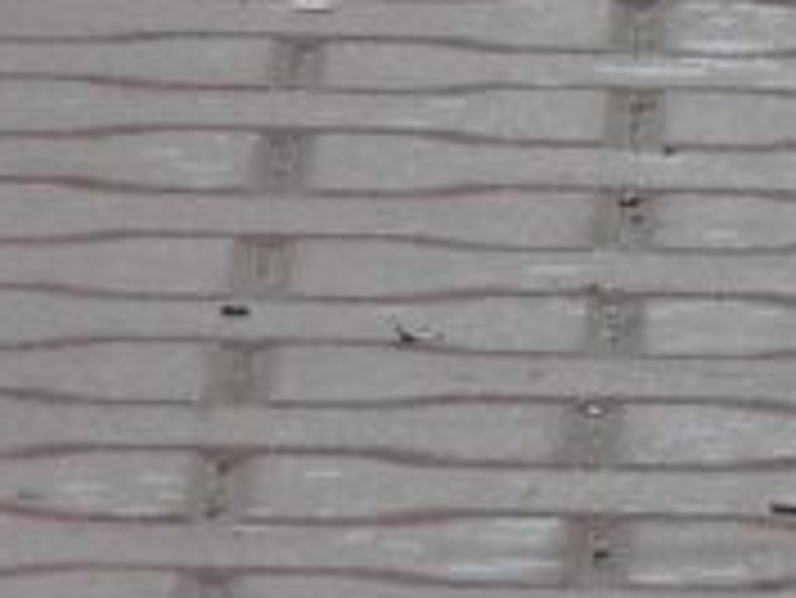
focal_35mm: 1854
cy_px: -800
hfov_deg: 1.1
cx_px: 1601
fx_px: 42662
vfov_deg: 0.8
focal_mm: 57.5
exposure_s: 1/250
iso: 100
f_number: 4.5
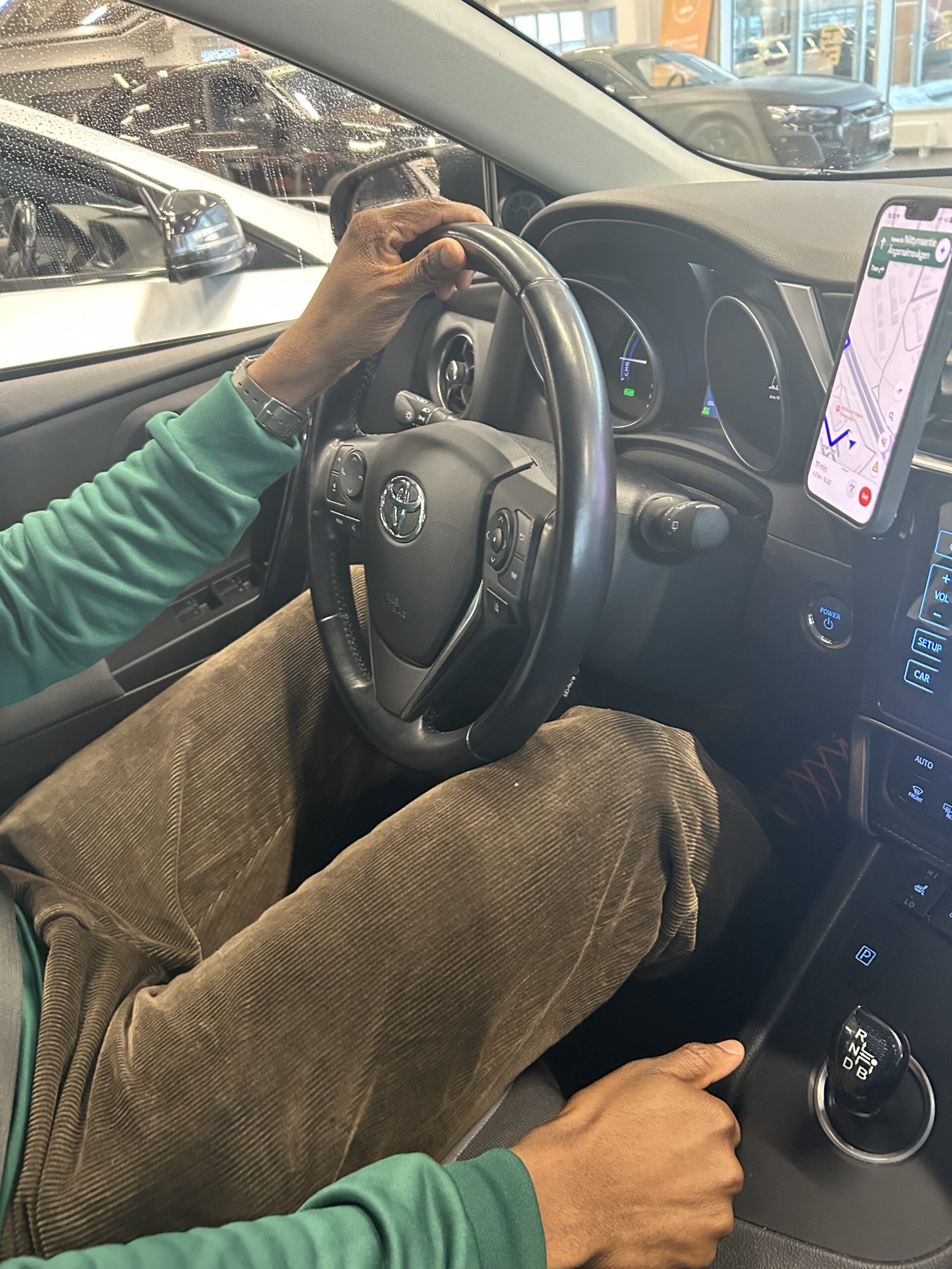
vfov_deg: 67.3
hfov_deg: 53.1
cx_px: 476
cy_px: 634
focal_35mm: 26
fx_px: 953
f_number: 1.5
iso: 500
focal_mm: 5.7
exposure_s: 1/50
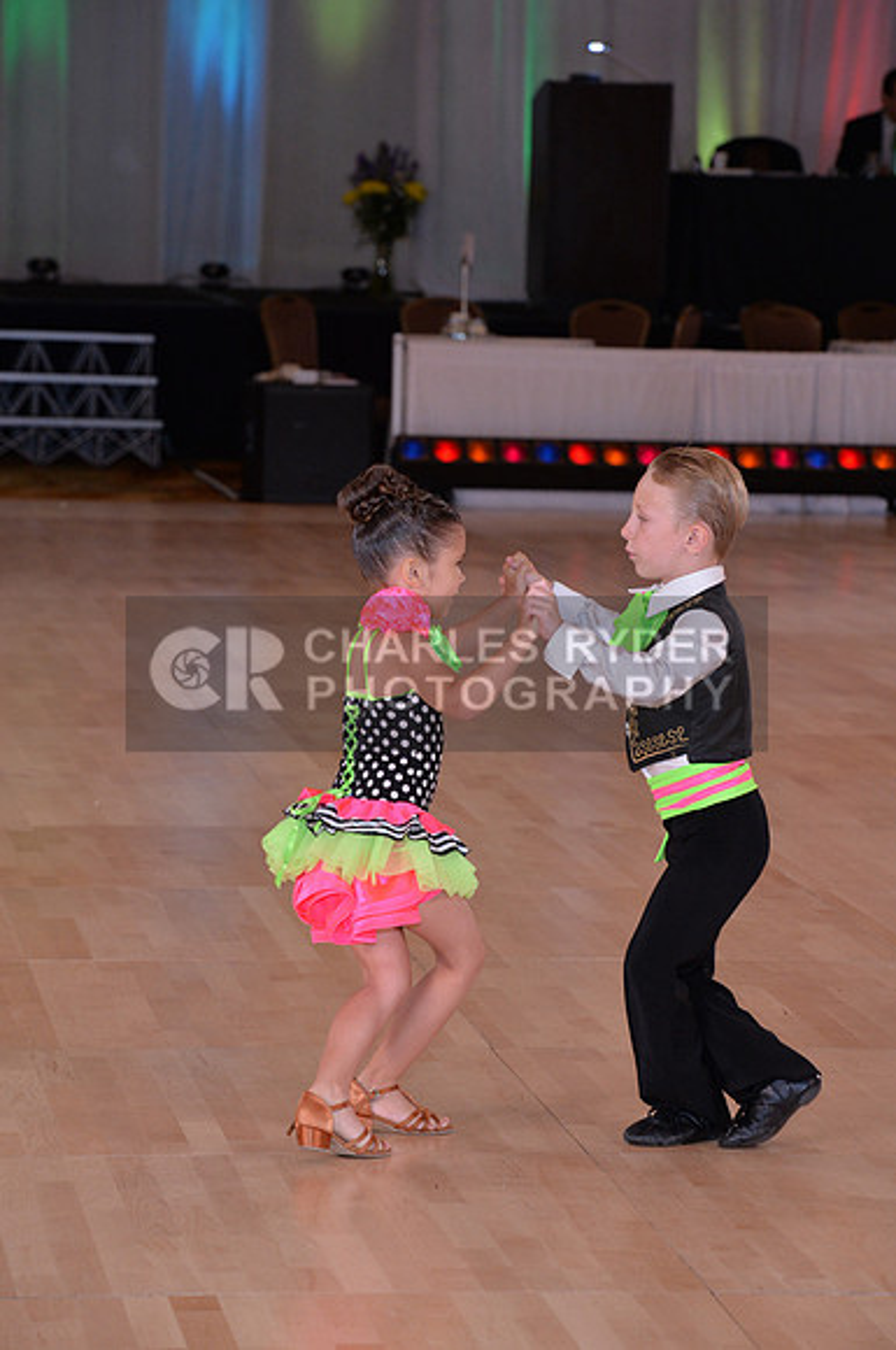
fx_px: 5055
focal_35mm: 135
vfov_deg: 15.2
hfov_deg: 10.1
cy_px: 675
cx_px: 448
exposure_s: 1/250
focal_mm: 135
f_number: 6.3
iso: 2000
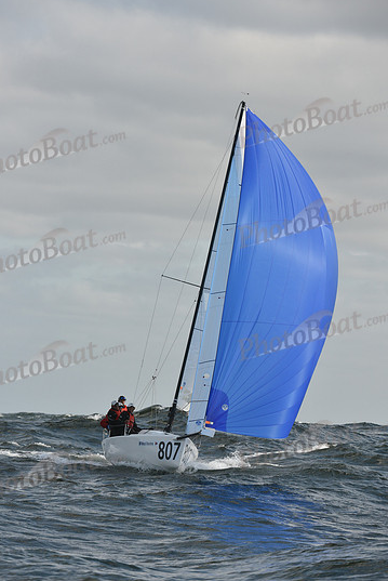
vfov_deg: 7.9
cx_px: 182
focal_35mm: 259
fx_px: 4179
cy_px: 292
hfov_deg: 5.3
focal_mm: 240
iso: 320
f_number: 7.1
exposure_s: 1/1250
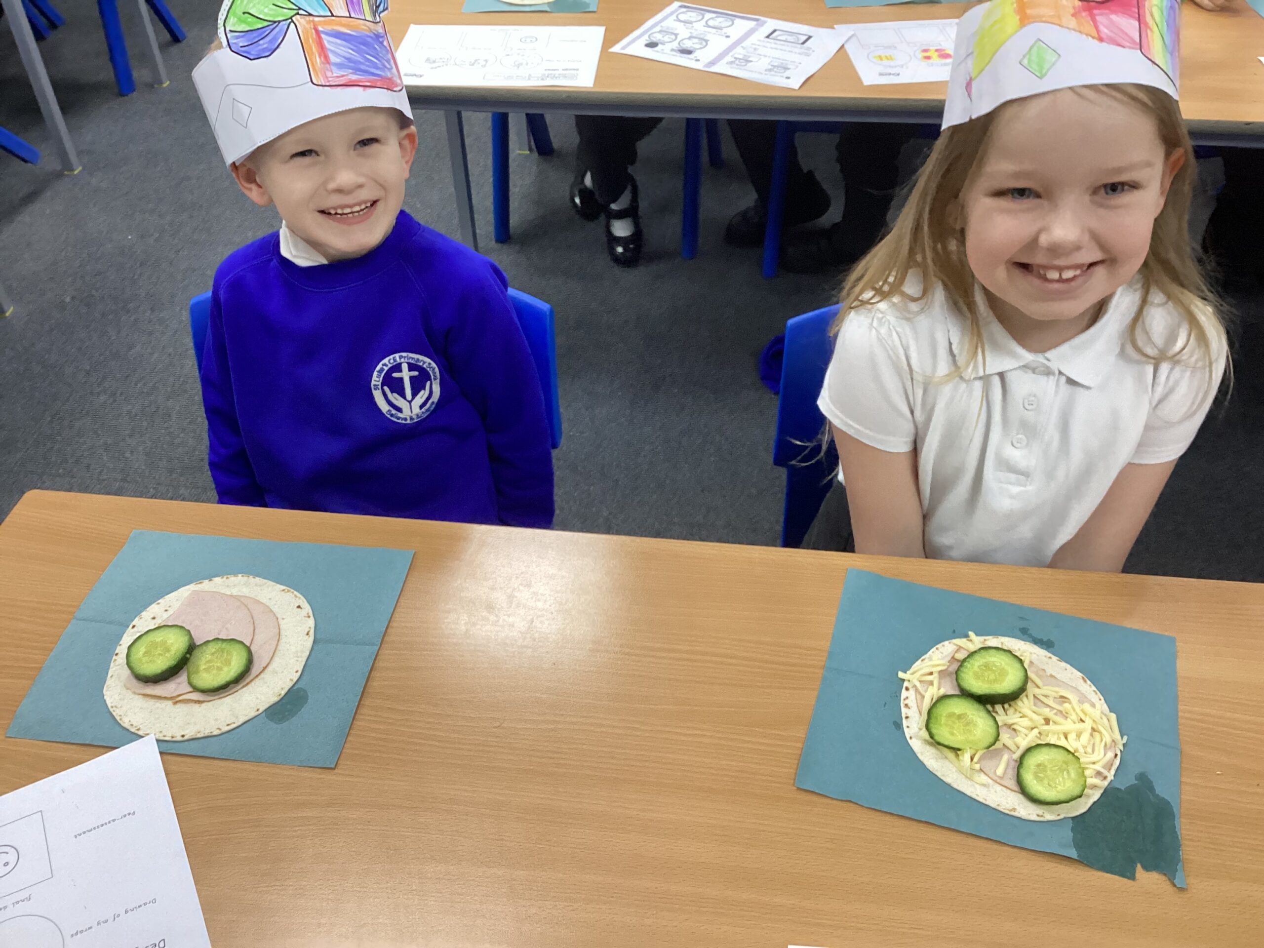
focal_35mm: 31
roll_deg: +0.6
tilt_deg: -41.3
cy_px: 474
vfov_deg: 45.4
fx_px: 1132
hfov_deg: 58.4
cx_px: 632
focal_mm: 3.3
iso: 250
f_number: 2.4
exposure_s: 1/60
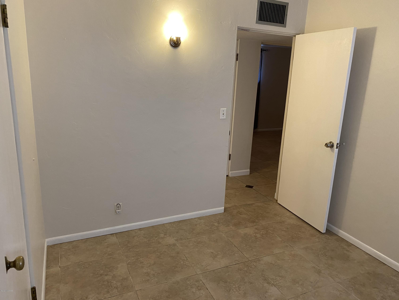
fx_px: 300
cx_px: 200
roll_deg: -2.5
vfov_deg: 53.1
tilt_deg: -14.4
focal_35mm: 26
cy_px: 150
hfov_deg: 67.3
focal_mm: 4.25
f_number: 1.8
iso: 250
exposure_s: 1/60
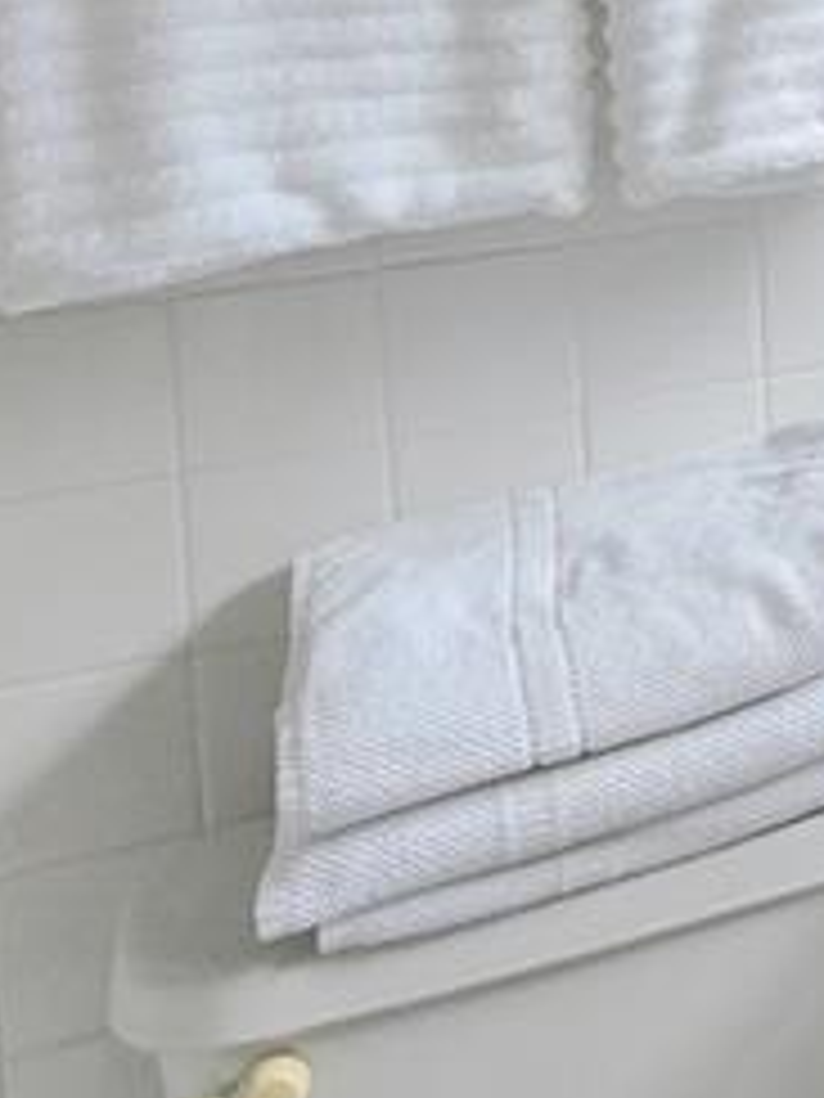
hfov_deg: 17.2
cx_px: 1616
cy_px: -234
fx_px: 2031
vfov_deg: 26.7
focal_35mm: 64
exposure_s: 1/60.2
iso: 125
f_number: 2.2
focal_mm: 2.2
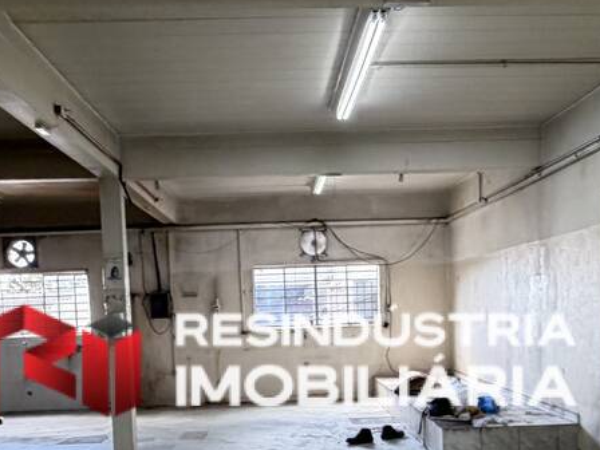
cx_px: 315
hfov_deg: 42.1
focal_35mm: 45
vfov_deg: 31.3
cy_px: 363
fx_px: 780
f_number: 2.2
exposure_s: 1/120
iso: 320
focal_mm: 2.22
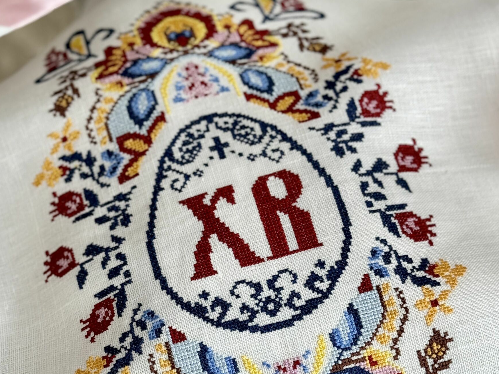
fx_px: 1269
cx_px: 257
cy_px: 282
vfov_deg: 16.7
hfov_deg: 22.3
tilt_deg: -62.4
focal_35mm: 88
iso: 50
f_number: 1.78
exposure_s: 1/117
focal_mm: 6.86
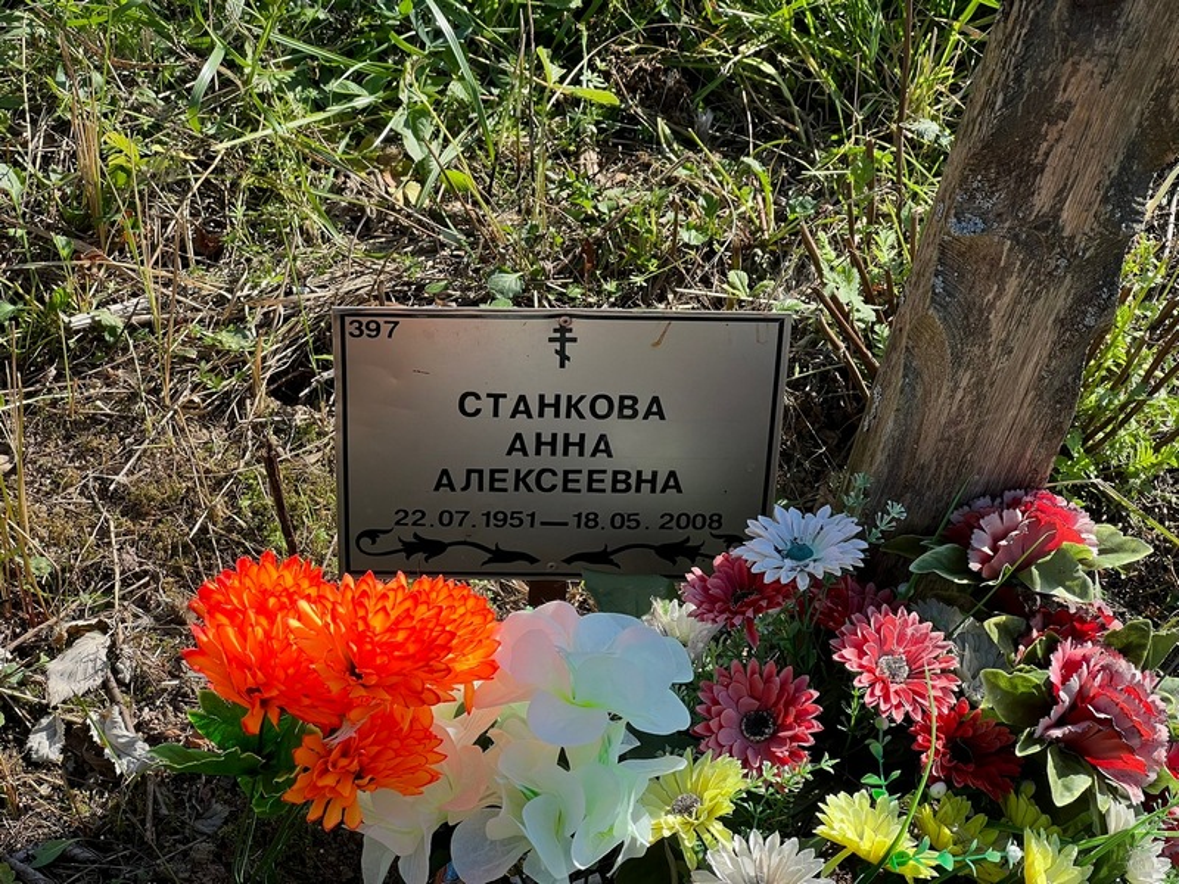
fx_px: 2623
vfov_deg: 19.1
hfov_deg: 25.3
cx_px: 590
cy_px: 442
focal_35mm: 77
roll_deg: -0.8
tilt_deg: -43.0
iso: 32
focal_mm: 9
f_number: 2.8
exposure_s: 1/239
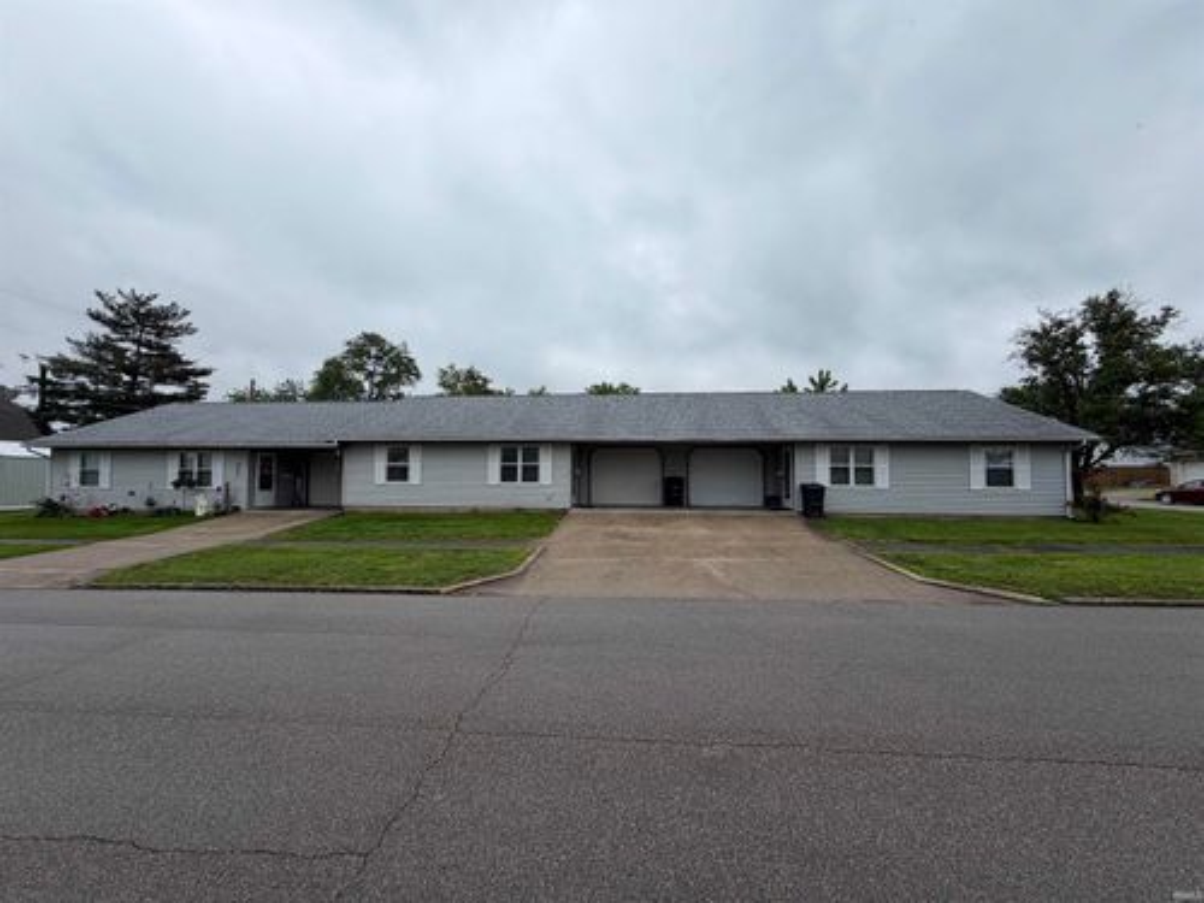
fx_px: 487
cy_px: 452
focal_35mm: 14
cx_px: 602
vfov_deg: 85.7
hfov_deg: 102.1
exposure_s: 1/770
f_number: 2.2
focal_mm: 2.22
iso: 40
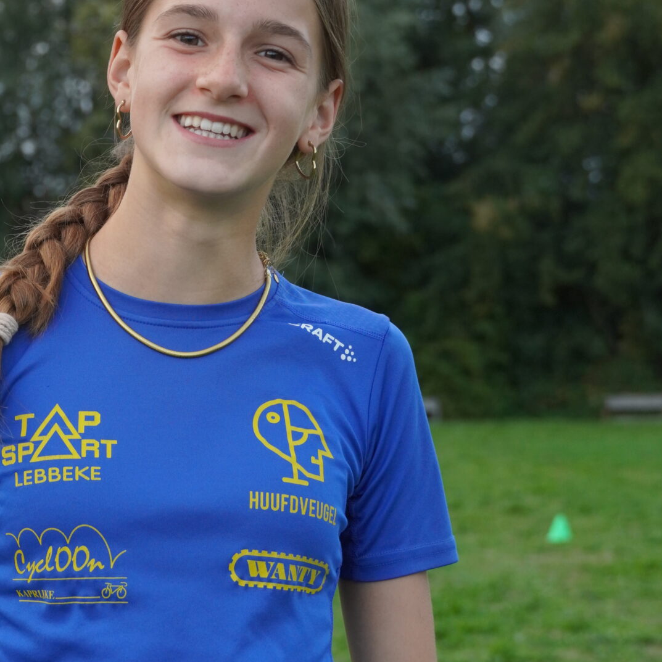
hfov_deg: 11.7
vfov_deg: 11.7
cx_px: 190
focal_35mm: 149
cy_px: 415
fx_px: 3224
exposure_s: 1/160
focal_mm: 49
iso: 640
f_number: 5
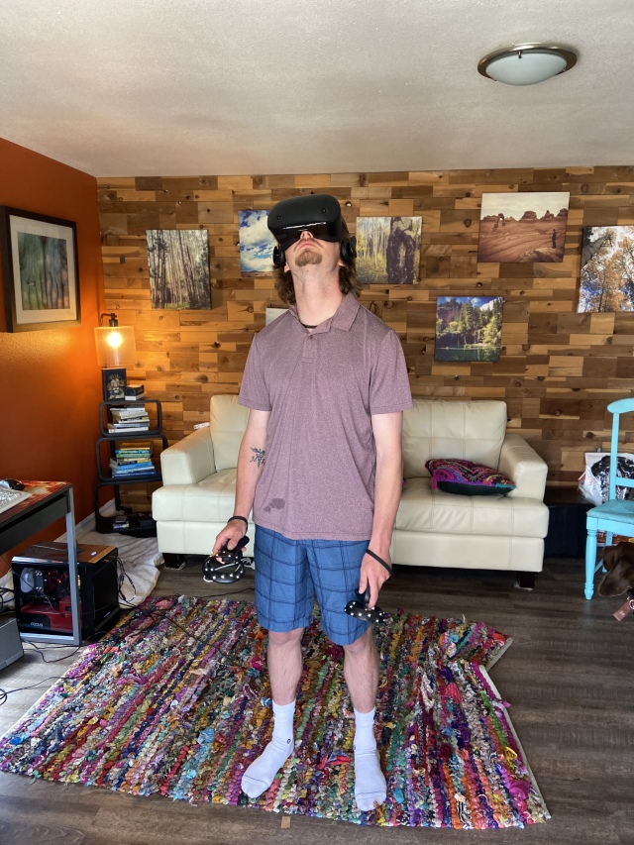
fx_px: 635
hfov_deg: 53.1
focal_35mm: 26
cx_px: 317
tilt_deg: -10.3
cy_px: 422
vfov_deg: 67.3
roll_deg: -0.4
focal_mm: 4.25
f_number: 1.8
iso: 200
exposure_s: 1/60
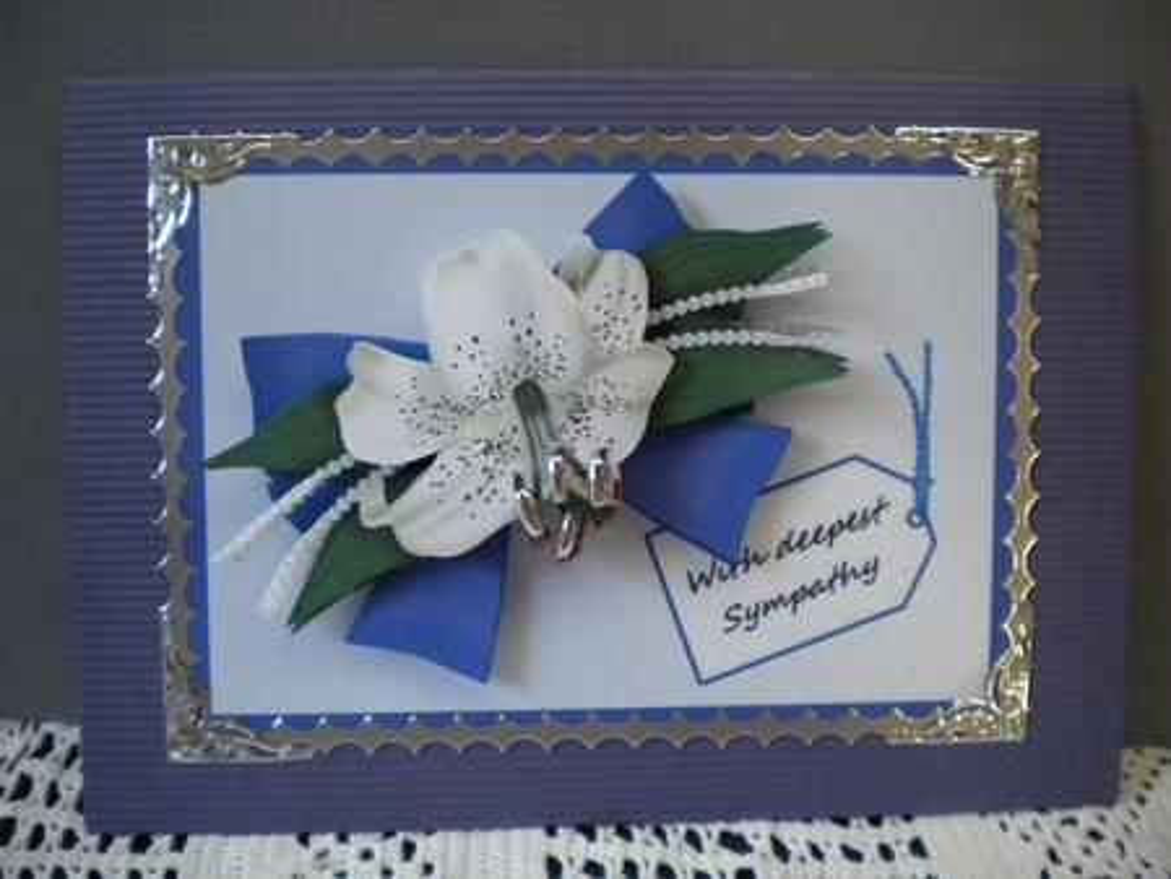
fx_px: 1185
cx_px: 586
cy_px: 440
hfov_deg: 52.6
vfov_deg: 40.7
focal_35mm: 35
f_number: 3.1
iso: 400
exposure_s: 1/46.7
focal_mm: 6.3
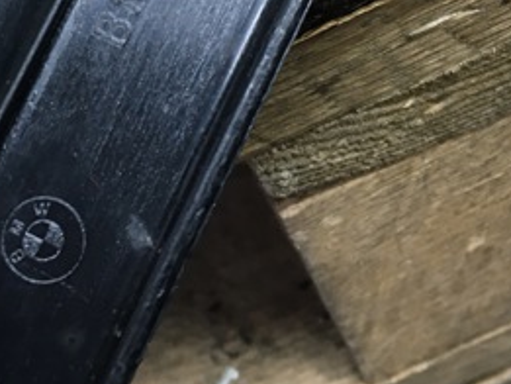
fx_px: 1049
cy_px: -34
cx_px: 131
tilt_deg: -48.7
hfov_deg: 27.0
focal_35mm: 71
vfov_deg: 19.9
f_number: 2.2
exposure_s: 1/33
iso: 80
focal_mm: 4.15
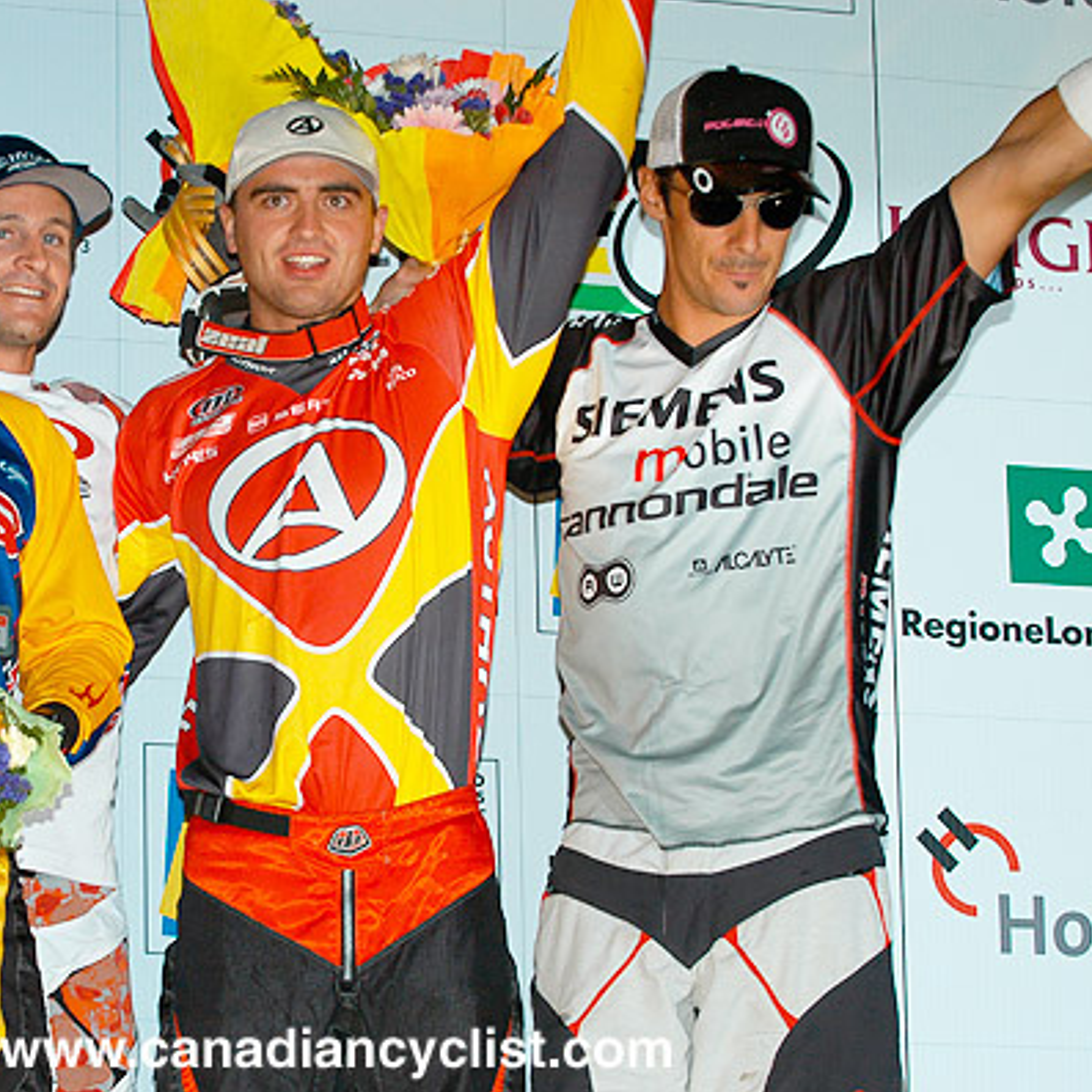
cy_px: 546
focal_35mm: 158
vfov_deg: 11.1
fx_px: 5639
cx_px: 347
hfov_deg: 11.0
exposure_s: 1/180
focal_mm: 82
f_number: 3.5
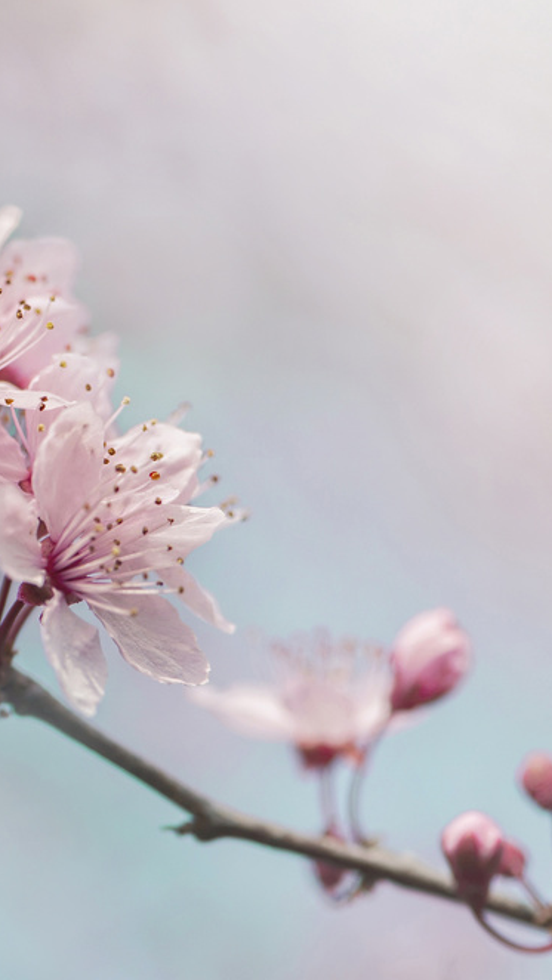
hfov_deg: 7.3
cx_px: -37
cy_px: 491
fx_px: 4319
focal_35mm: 166
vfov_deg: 13.0
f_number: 5.6
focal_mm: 105
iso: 250
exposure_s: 1/1000
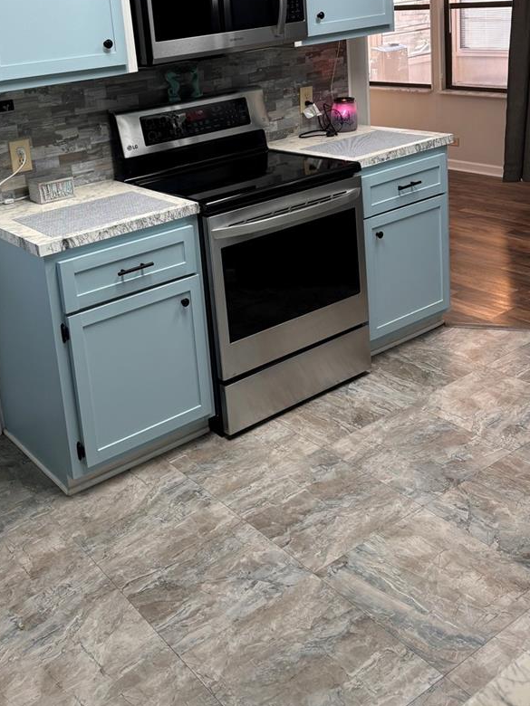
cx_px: 198
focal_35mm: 40
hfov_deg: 35.8
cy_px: 196
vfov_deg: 45.5
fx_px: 817
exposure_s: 1/60
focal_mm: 5.96
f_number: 1.6
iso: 80
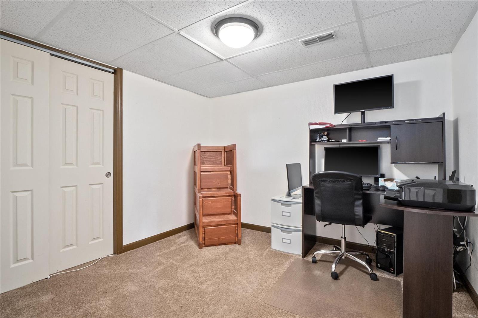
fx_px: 212
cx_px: 239
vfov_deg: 73.7
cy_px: 159
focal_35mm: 16
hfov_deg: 96.7
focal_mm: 8
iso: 640
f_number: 10
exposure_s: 3.2
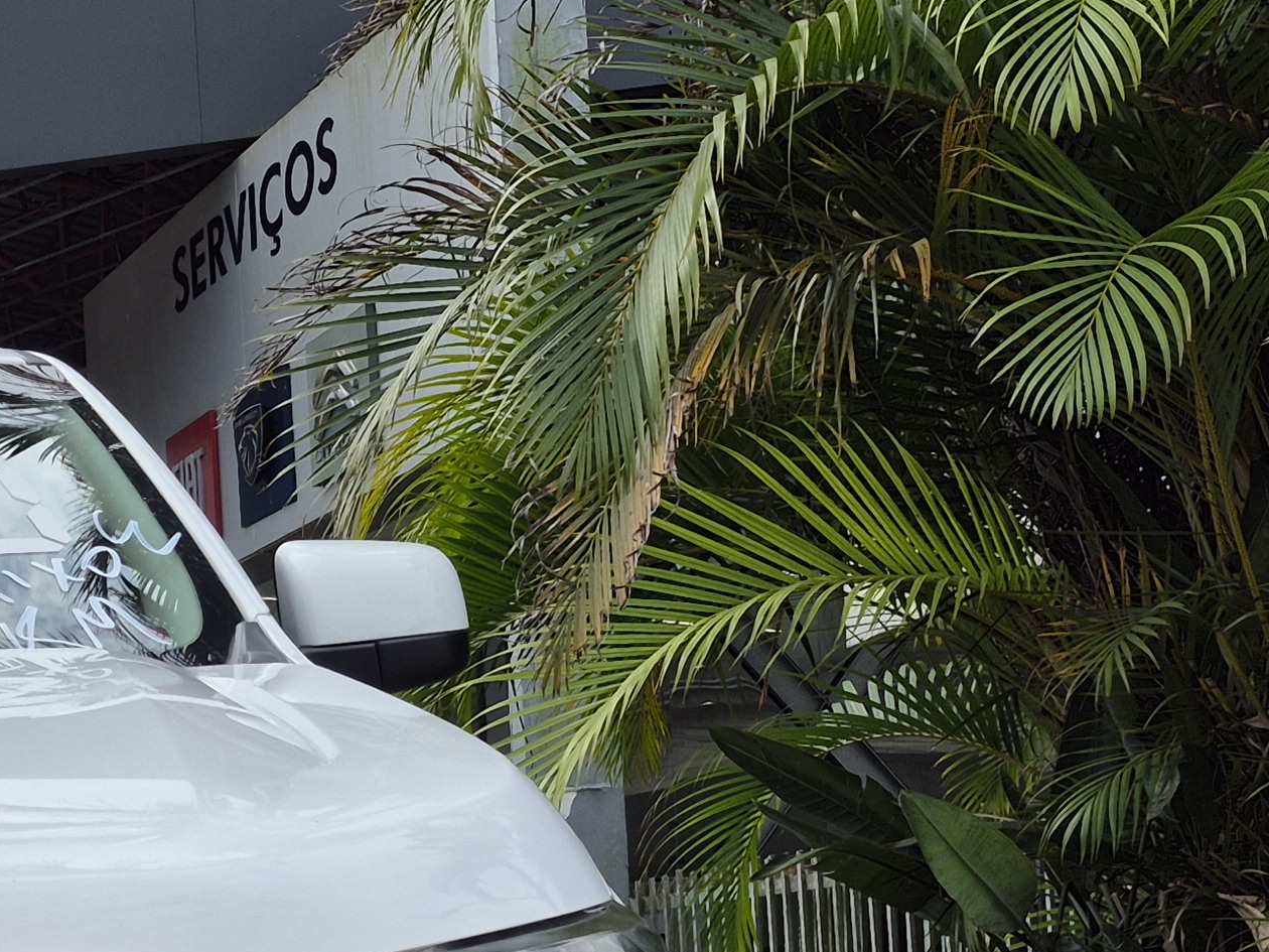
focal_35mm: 73
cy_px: 1205
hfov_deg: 22.9
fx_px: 2676
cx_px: -504
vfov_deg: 18.8
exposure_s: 1/1560
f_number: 1.8
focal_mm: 5.4
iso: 25
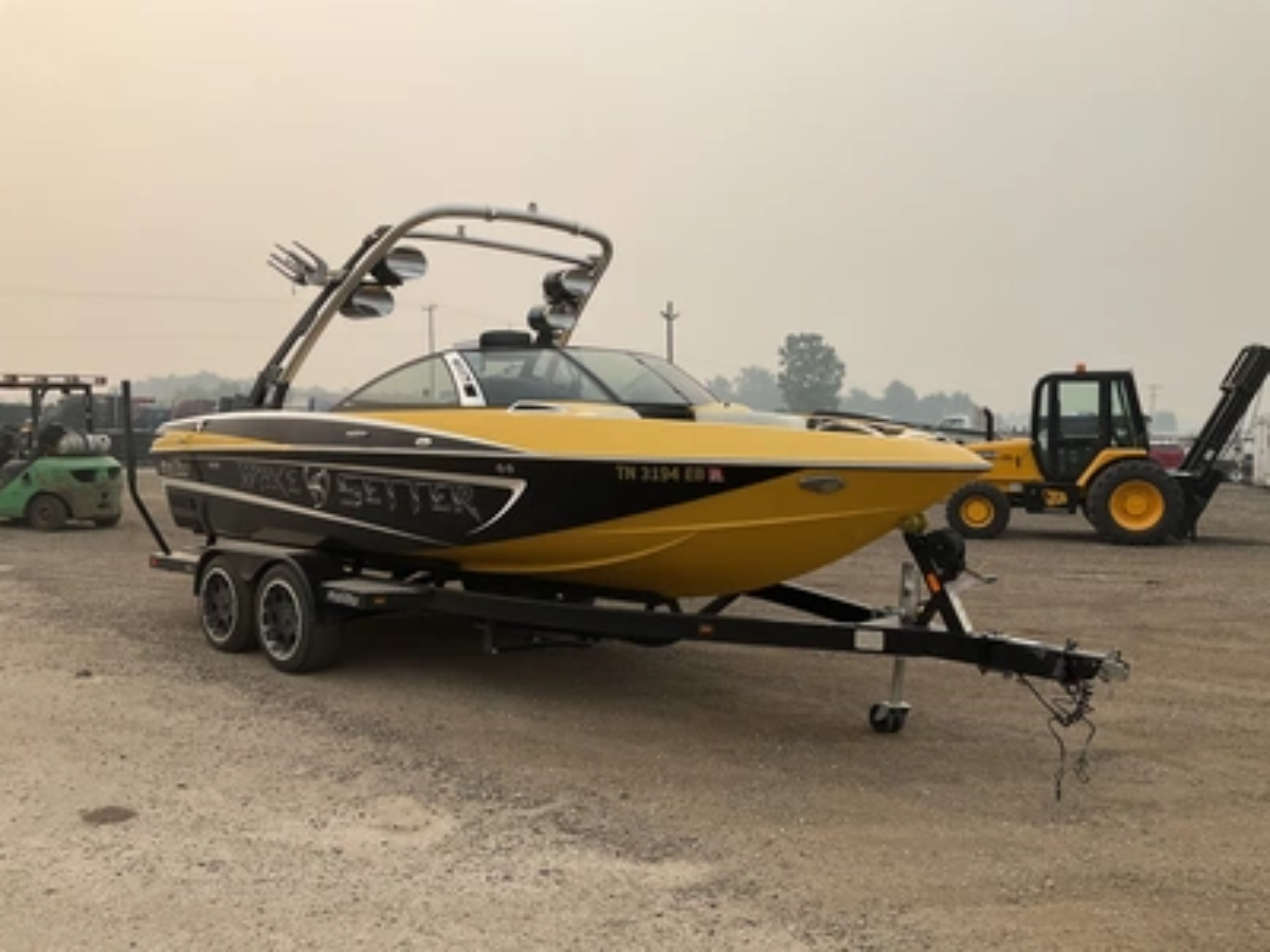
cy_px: 476
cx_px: 635
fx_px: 1064
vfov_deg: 48.2
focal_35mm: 29
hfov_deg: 61.7
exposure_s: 1/1221
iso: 25
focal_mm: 3
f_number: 1.8
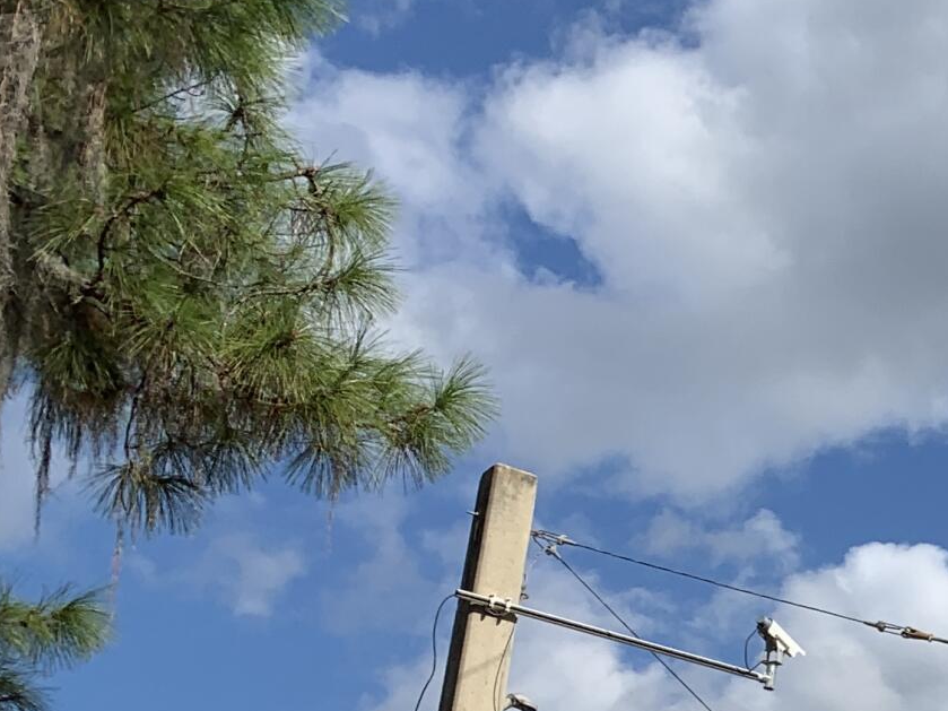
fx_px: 2547
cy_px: 788
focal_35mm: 93
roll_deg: -0.7
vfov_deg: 15.5
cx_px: 1654
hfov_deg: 17.5
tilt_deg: +19.8
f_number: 1.8
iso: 25
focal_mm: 4.25
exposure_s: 1/3521
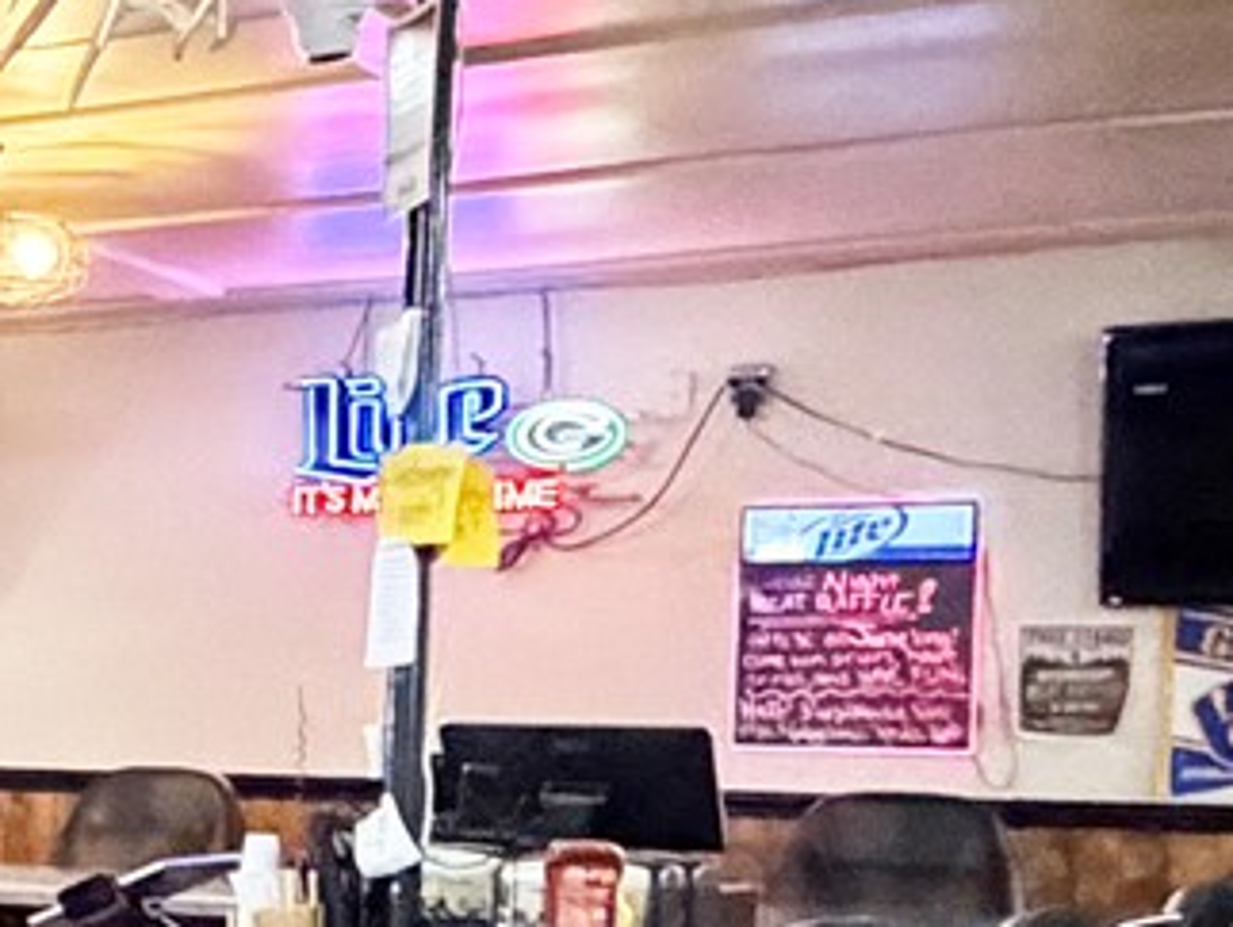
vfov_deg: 16.5
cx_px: -1505
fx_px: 3172
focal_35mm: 89
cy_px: 751
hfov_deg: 15.4
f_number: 2.2
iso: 1250
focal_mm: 2.22
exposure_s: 1/60
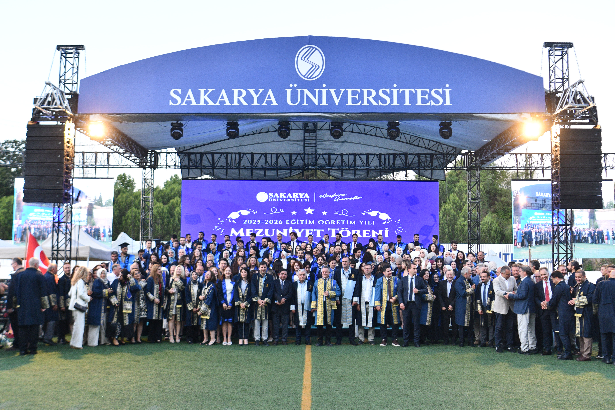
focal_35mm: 36
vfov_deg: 36.9
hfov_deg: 53.1
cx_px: 308
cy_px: 205
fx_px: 615
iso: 1250
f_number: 3.5
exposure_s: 1/200
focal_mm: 24
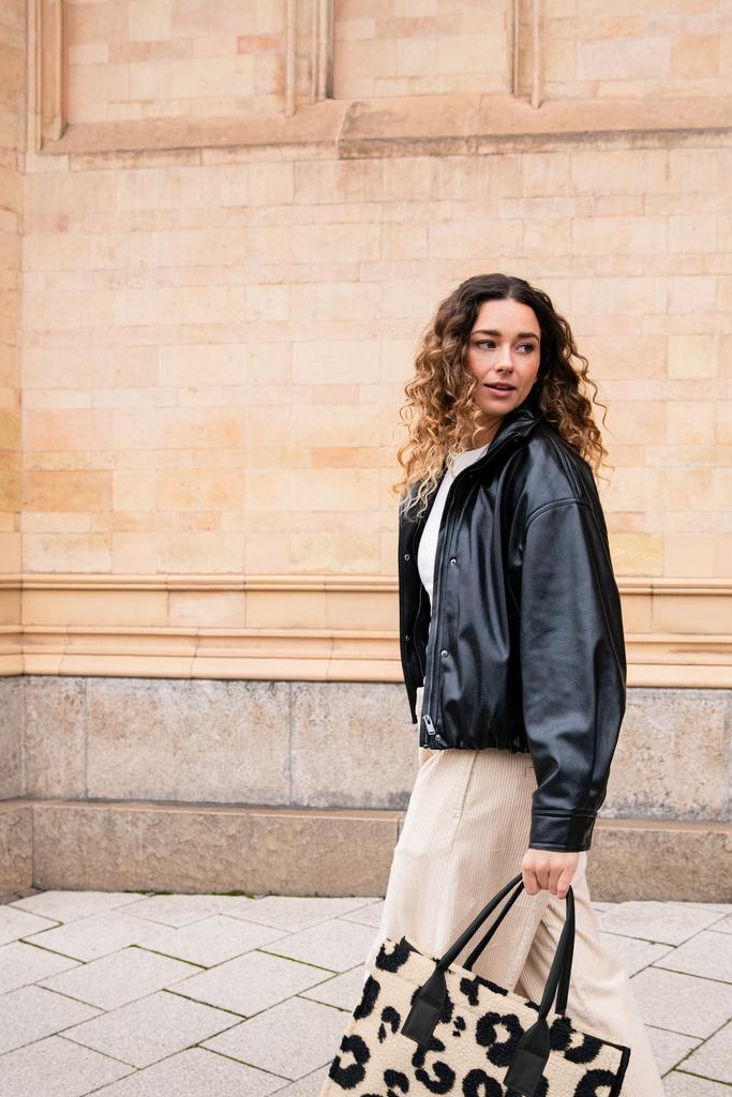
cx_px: 450
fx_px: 1250
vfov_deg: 47.2
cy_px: 631
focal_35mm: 41
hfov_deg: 32.5
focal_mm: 30
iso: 1600
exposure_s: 1/400
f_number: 4
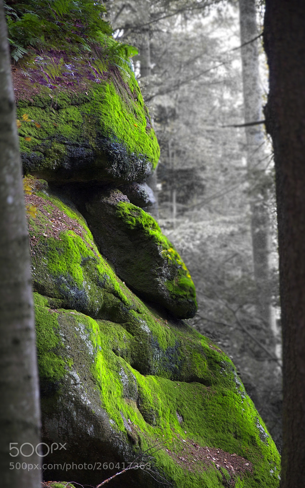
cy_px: 244
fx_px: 2147
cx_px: 153
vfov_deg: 13.0
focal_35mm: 162
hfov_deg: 8.1
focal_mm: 105
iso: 800
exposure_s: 1/45
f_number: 5.6
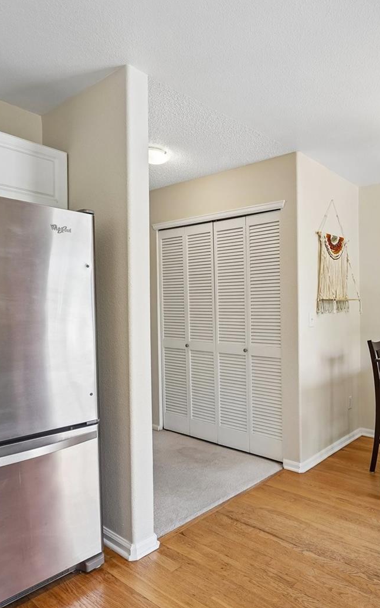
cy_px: 306
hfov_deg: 51.7
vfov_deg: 79.7
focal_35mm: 22
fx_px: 365
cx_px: 302
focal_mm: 14
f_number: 8
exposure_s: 1/25
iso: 400
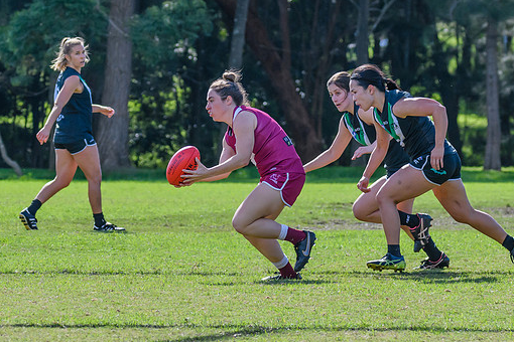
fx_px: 5953
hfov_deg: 4.9
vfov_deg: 3.3
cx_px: 283
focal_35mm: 417
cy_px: 101
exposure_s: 1/1250
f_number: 7.1
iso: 800
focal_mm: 170
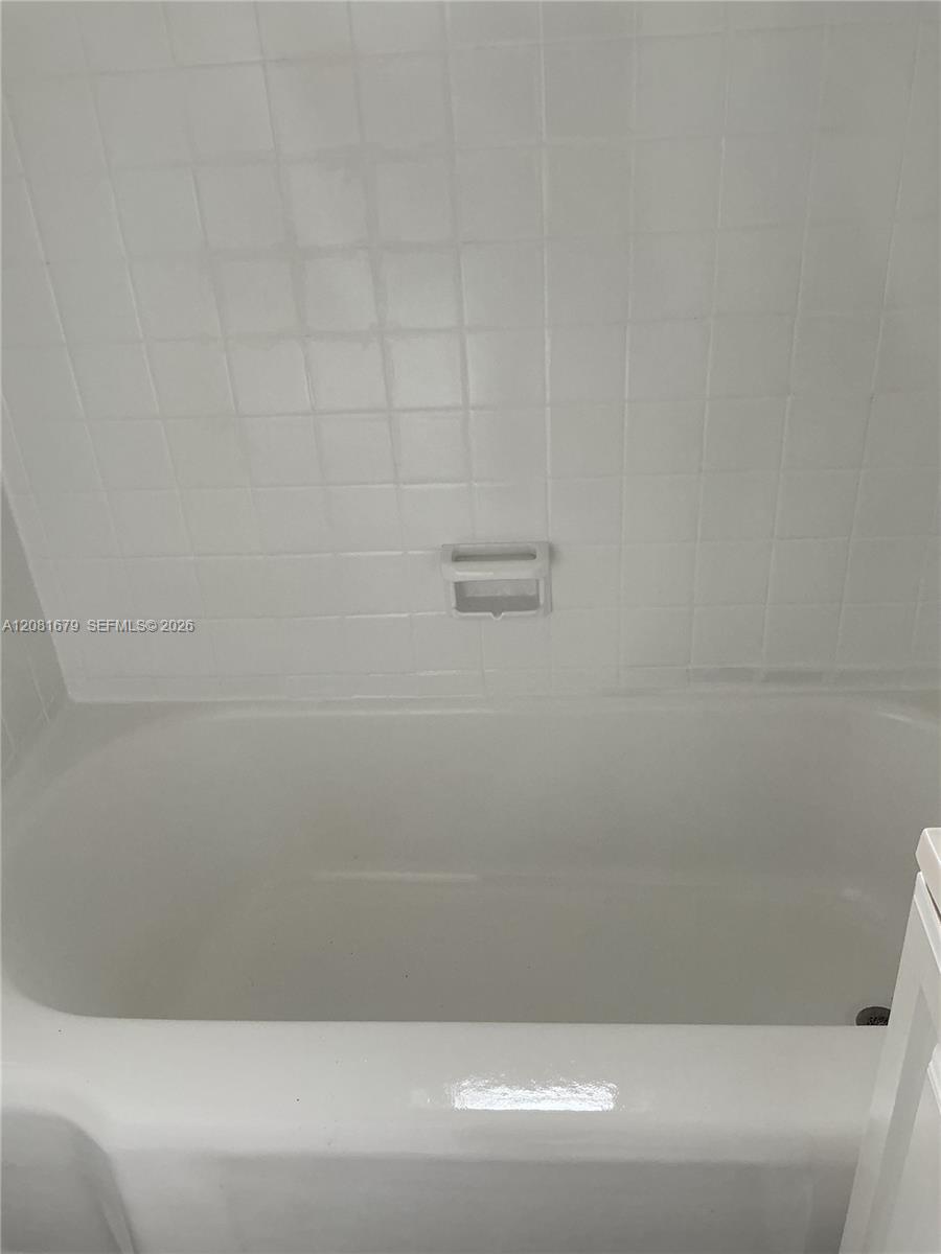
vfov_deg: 61.7
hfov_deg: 48.2
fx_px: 1051
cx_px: 470
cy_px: 627
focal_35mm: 29
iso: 32
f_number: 1.8
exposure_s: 1/120
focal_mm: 3
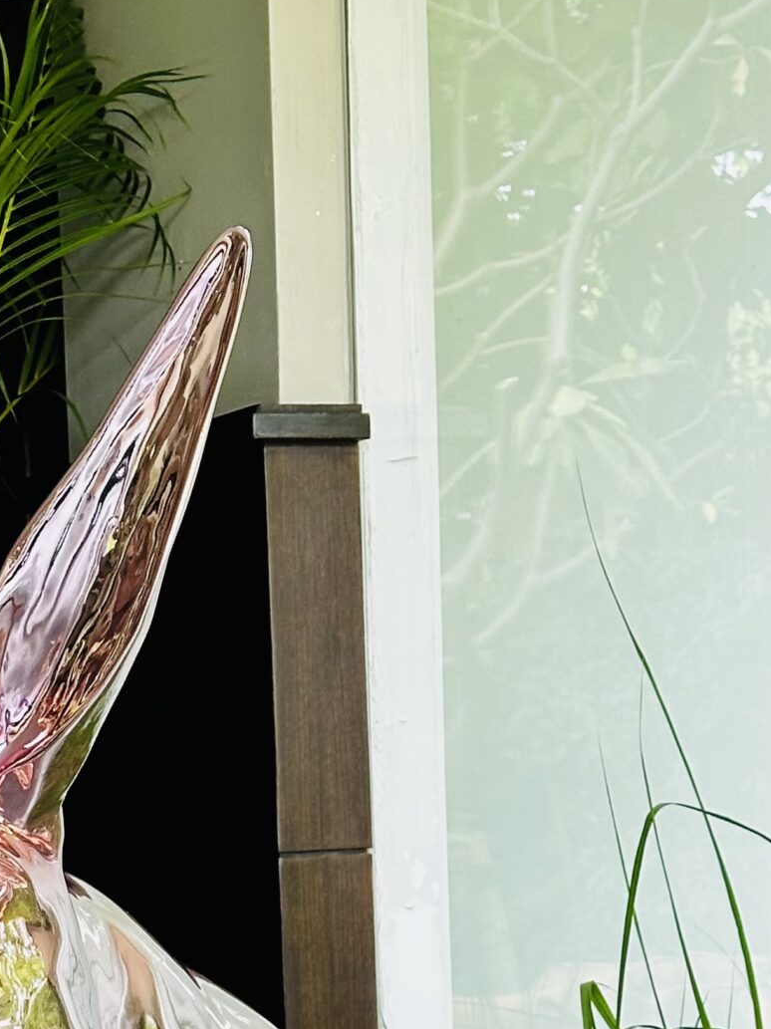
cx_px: -23
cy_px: 1261
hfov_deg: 12.3
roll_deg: +1.7
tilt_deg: -6.6
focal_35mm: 119
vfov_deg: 15.9
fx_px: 3536
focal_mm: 6.86
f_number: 1.78
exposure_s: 1/85
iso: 80
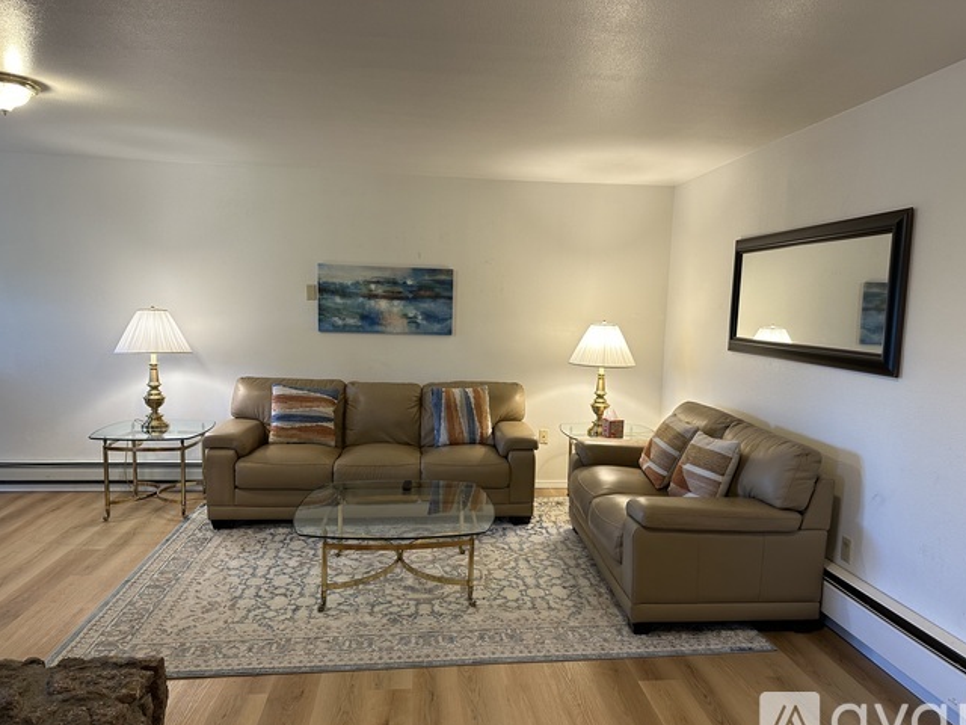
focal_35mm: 25
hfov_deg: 69.4
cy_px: 375
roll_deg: -1.7
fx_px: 698
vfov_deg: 54.9
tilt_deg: -6.8
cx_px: 500
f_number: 1.78
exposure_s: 1/60
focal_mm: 6.86
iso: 125
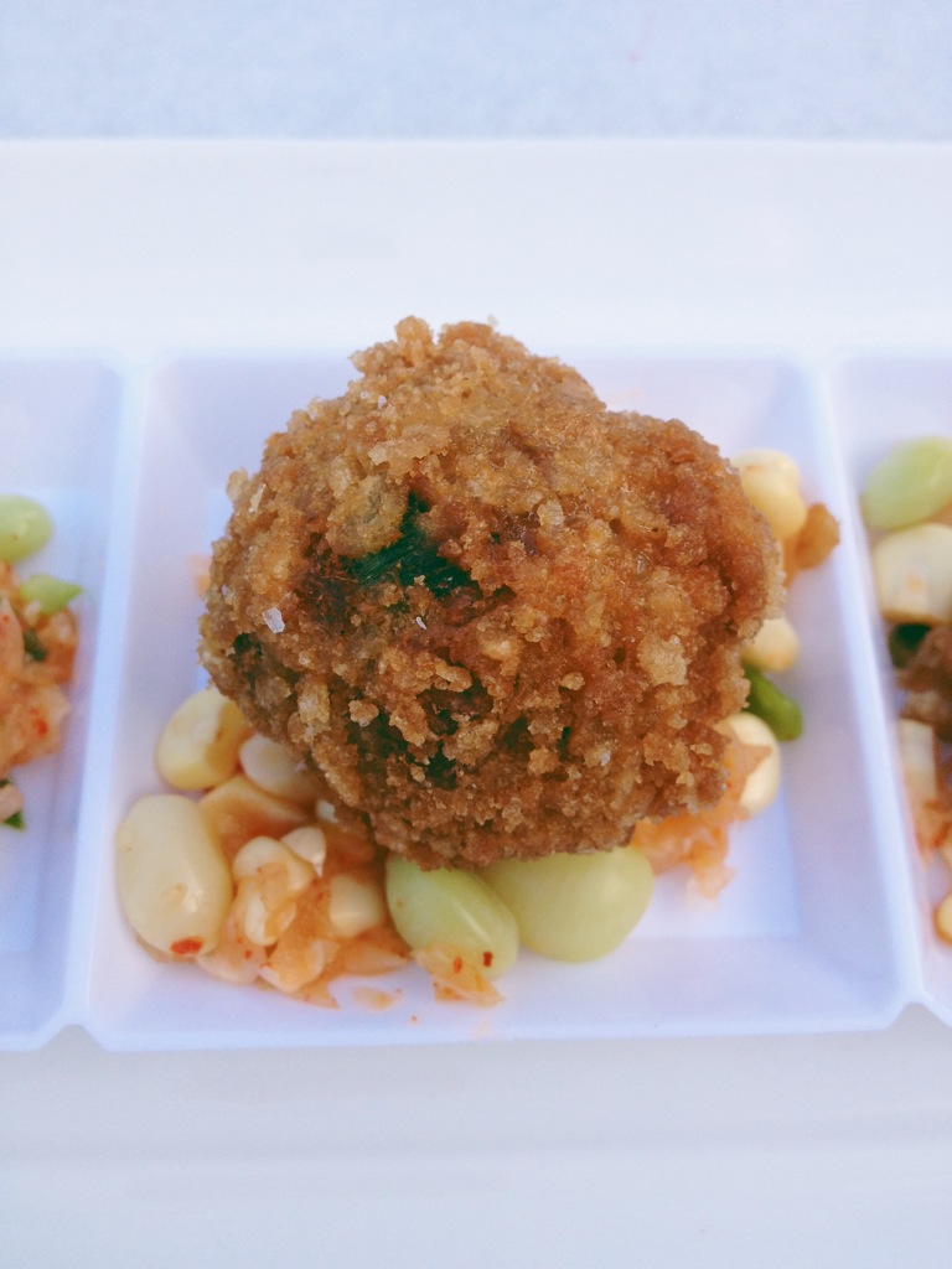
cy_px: 634
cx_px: 476
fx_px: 1283
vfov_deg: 52.6
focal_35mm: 35
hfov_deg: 40.7
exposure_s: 1/167
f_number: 2.4
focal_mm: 4.28
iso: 64
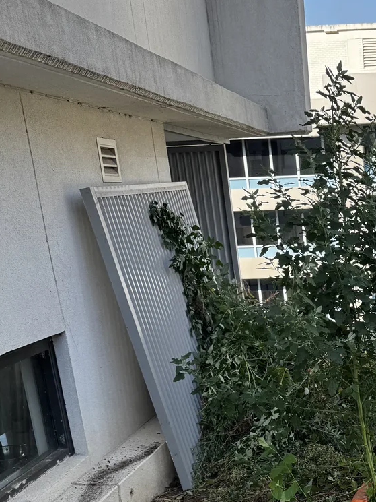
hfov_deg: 23.3
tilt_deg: -17.9
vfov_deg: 30.5
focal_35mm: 58
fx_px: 840
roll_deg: +1.9
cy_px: 517
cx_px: 441
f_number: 1.78
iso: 80
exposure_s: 1/912
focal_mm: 6.76
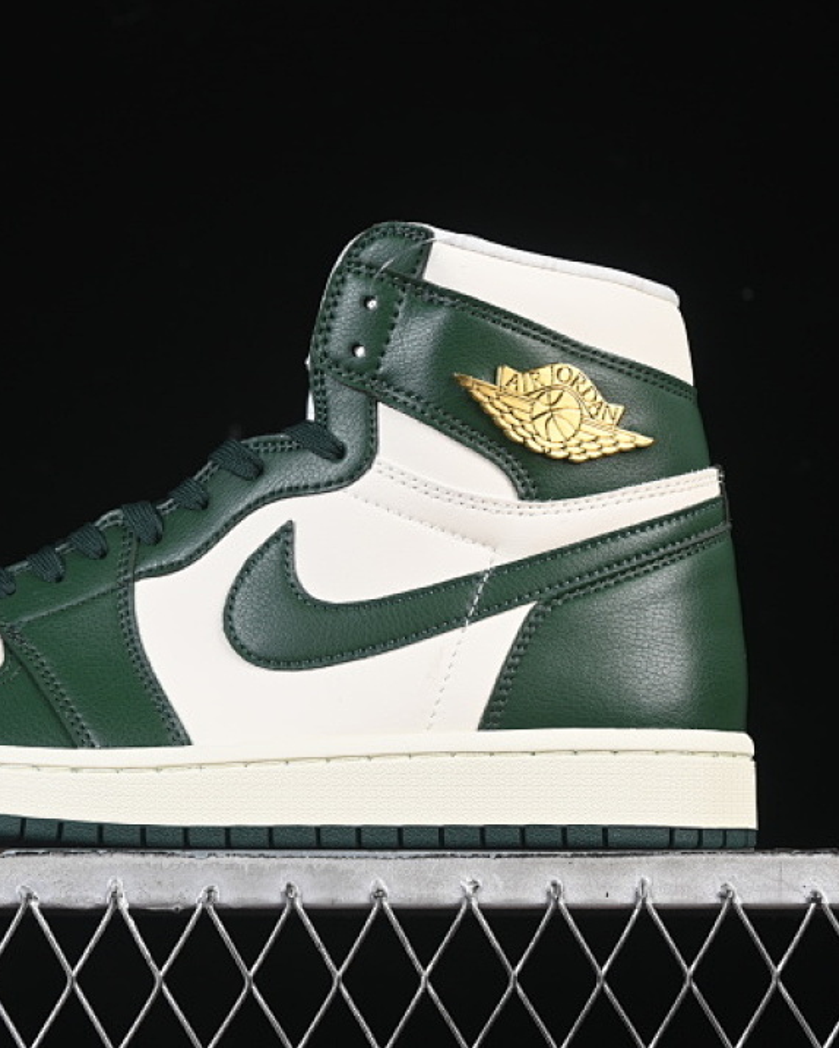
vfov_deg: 18.1
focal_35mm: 106
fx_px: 3289
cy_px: 523
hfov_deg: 14.5
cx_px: 241
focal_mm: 50
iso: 160
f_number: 7.1
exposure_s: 1/60
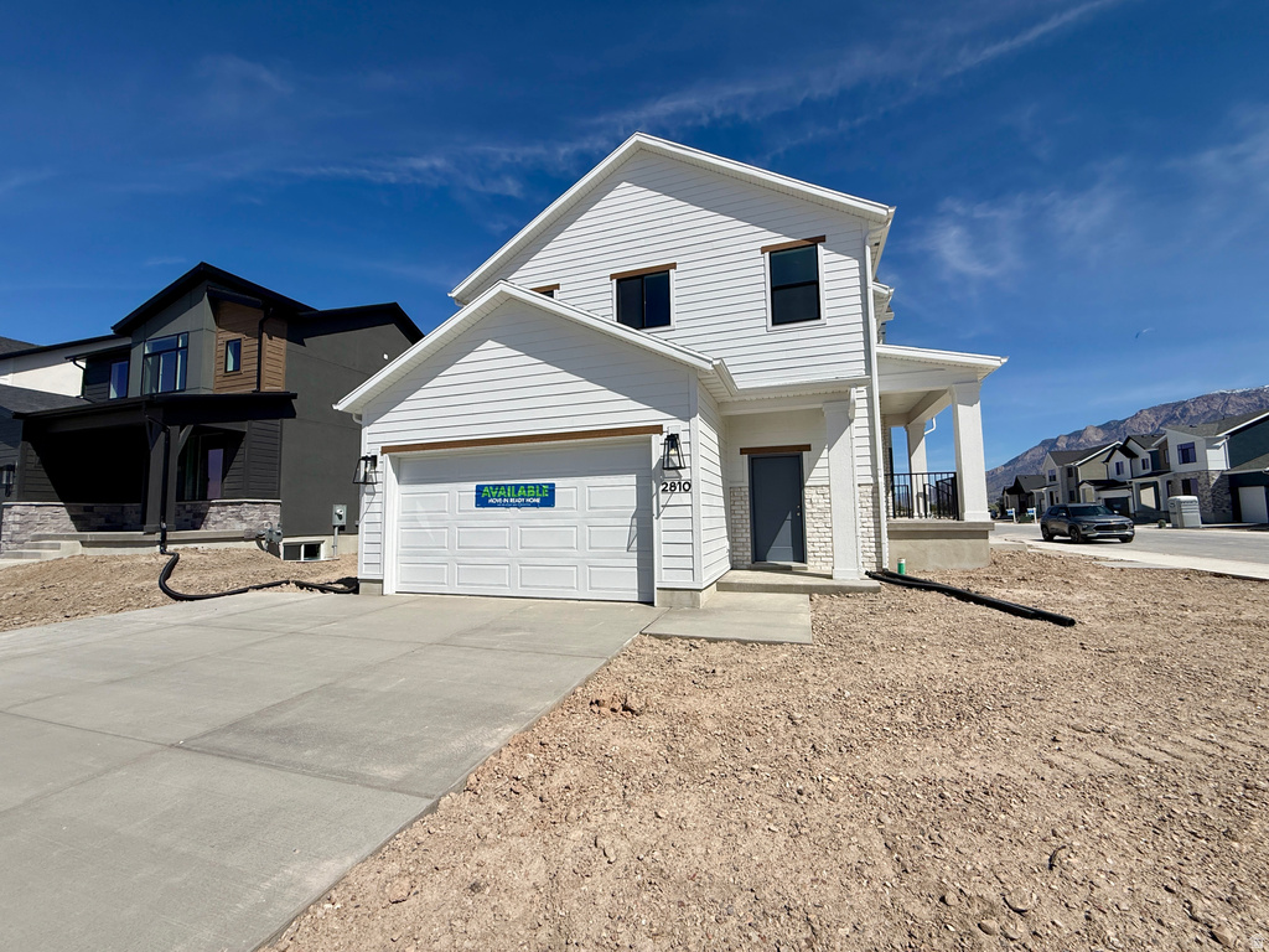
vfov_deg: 85.7
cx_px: 634
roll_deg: +0.8
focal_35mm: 14
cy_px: 476
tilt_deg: +5.5
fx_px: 513
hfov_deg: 102.1
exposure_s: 1/6173
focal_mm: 2.22
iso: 50
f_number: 2.2
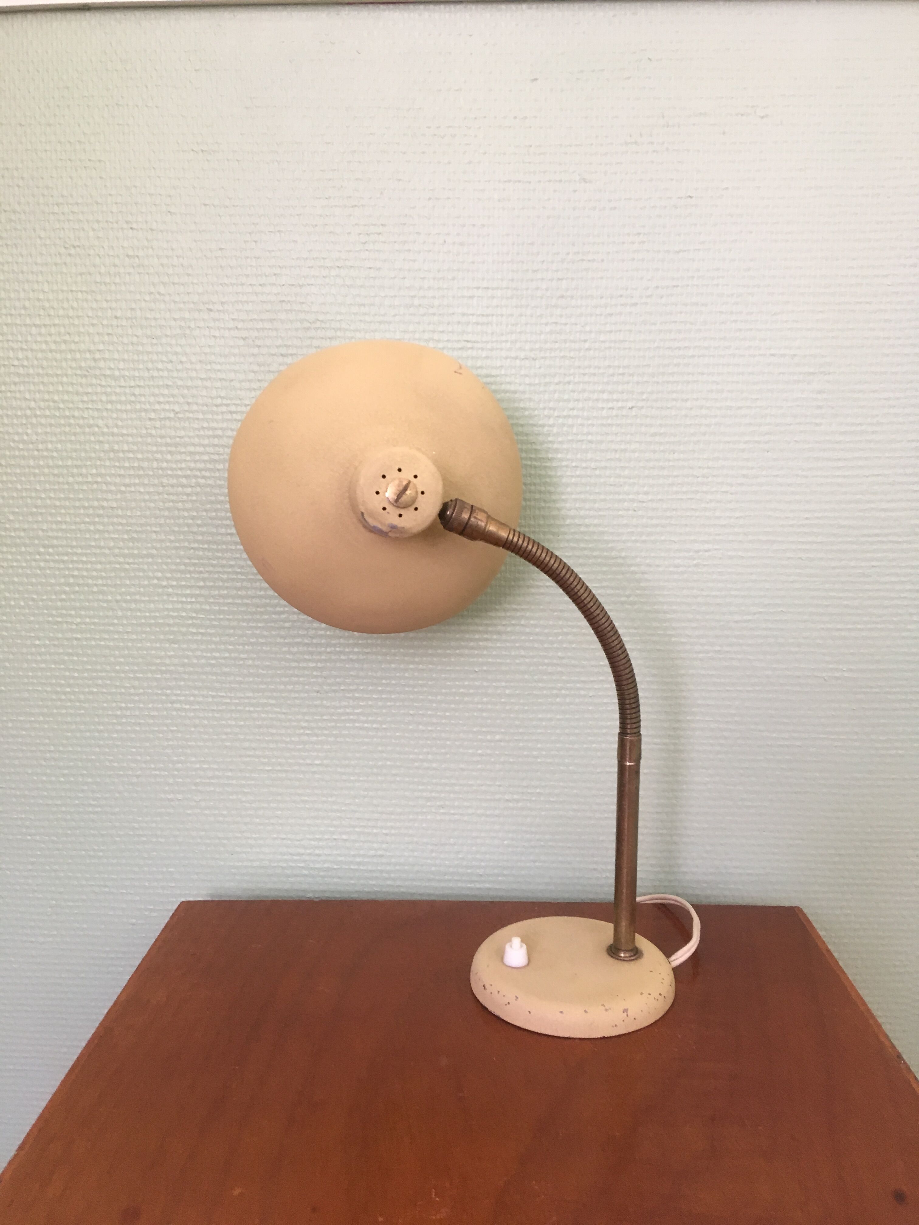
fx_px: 1027
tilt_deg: -9.7
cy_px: 612
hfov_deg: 48.2
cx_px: 460
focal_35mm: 29
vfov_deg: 61.7
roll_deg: +0.0
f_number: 2.2
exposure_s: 1/33
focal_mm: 4.15
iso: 125
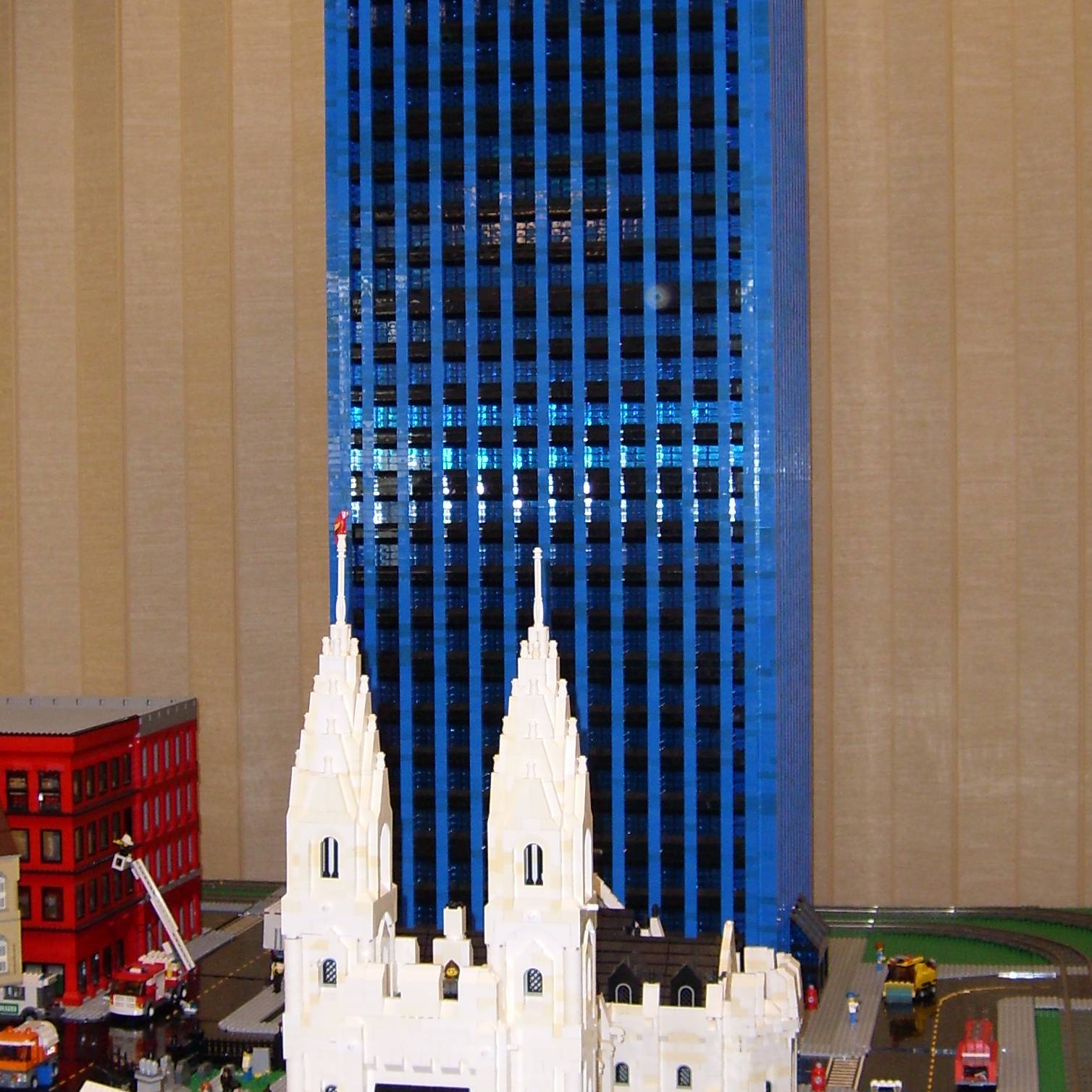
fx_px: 2248
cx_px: 487
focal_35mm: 63
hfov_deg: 27.3
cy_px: 539
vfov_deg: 27.3
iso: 50
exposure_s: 1/30
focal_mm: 5.8
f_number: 2.8
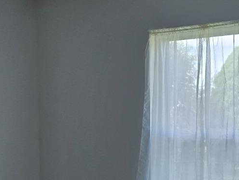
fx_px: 483
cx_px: 200
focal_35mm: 70
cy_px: 138
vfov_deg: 20.8
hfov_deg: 27.1
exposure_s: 1/180
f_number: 1.8
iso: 80
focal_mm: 5.4
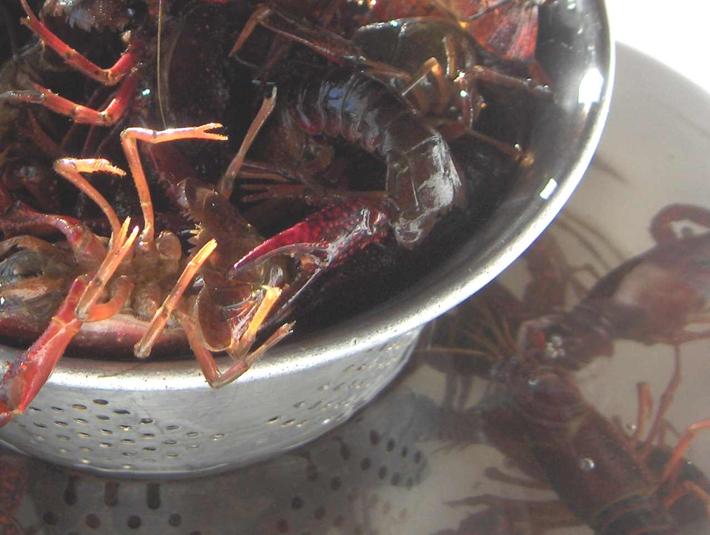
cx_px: 196
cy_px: 75
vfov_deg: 18.5
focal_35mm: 79
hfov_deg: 24.5
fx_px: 1623
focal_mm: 8
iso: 105
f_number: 2.8
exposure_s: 1/283
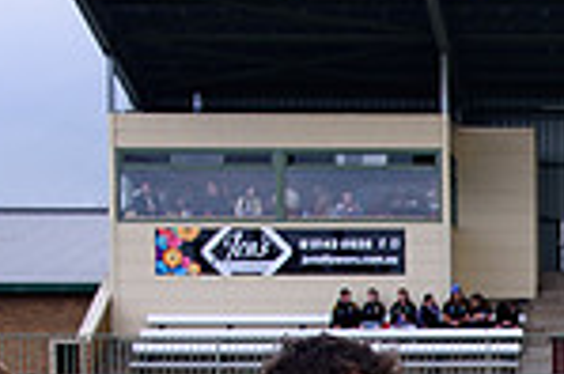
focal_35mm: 233
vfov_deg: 5.8
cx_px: 883
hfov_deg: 8.6
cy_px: 700
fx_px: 3646
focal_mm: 24
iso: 100
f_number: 4.5
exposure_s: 1/160
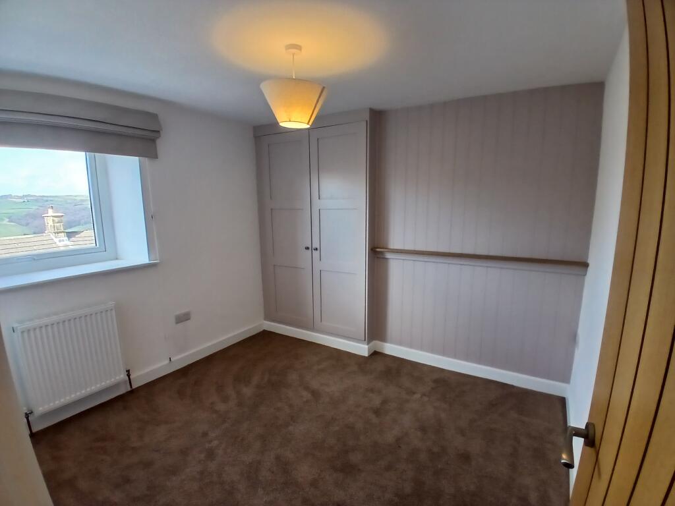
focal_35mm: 17
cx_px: 338
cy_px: 253
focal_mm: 1.4
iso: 64
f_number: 2.2
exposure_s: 1/50
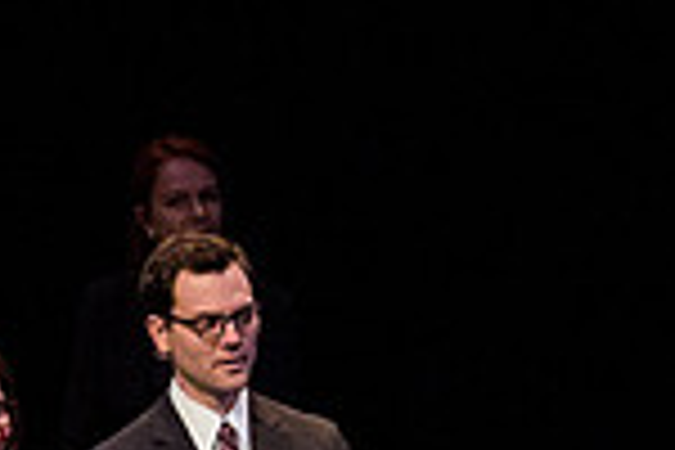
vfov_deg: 3.1
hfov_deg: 4.7
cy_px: 702
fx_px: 8268
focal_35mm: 441
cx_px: 224
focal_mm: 55
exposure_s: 1/160
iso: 3200
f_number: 7.1
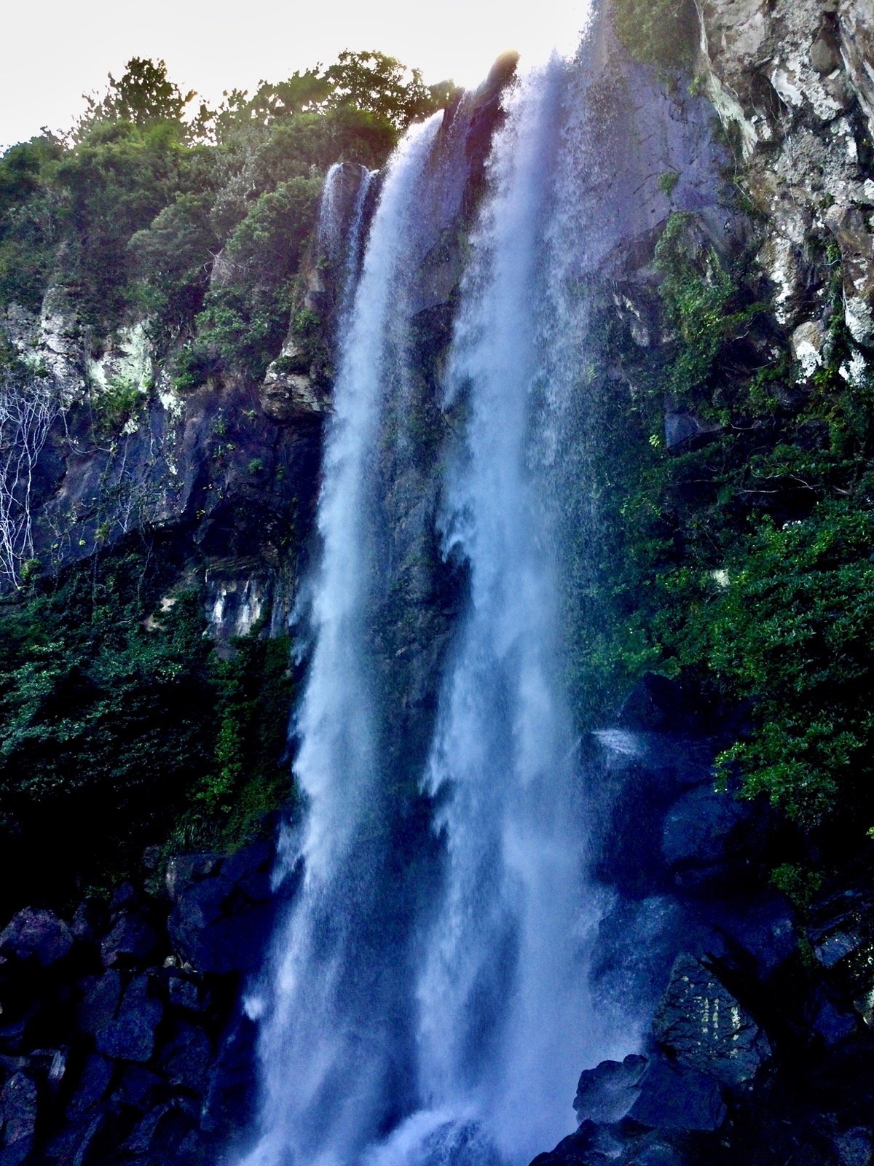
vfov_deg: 58.4
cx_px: 437
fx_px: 1044
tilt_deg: +19.9
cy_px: 583
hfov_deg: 45.4
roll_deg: -2.5
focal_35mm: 31
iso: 25
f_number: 2.4
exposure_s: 1/195
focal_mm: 3.3
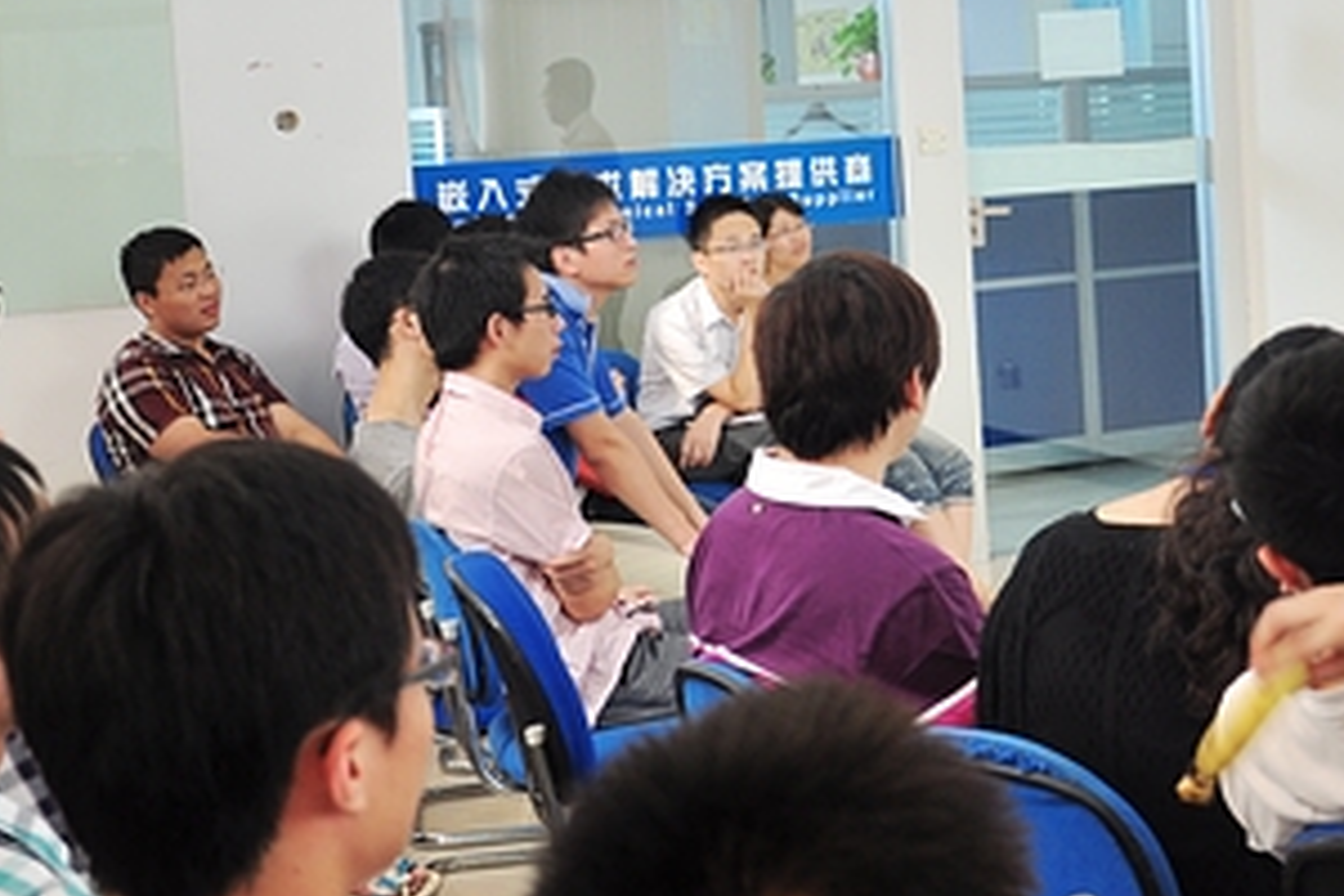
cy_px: 240
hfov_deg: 27.7
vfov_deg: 18.8
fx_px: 2688
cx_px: 1008
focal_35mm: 72
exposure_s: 1/20
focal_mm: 24
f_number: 3.8
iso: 250
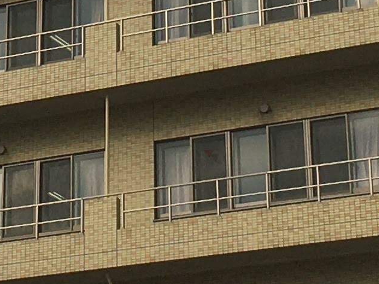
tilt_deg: +27.2
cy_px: -215
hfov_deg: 10.5
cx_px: -75
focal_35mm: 186
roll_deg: -3.7
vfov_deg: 7.7
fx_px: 2035
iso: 25
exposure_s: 1/1832
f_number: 2.2
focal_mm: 4.15
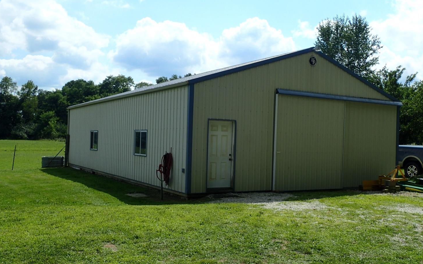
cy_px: 134
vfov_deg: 33.6
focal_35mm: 38
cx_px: 214
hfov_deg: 51.5
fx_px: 438
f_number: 10
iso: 100
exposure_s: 1/160
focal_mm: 6.42
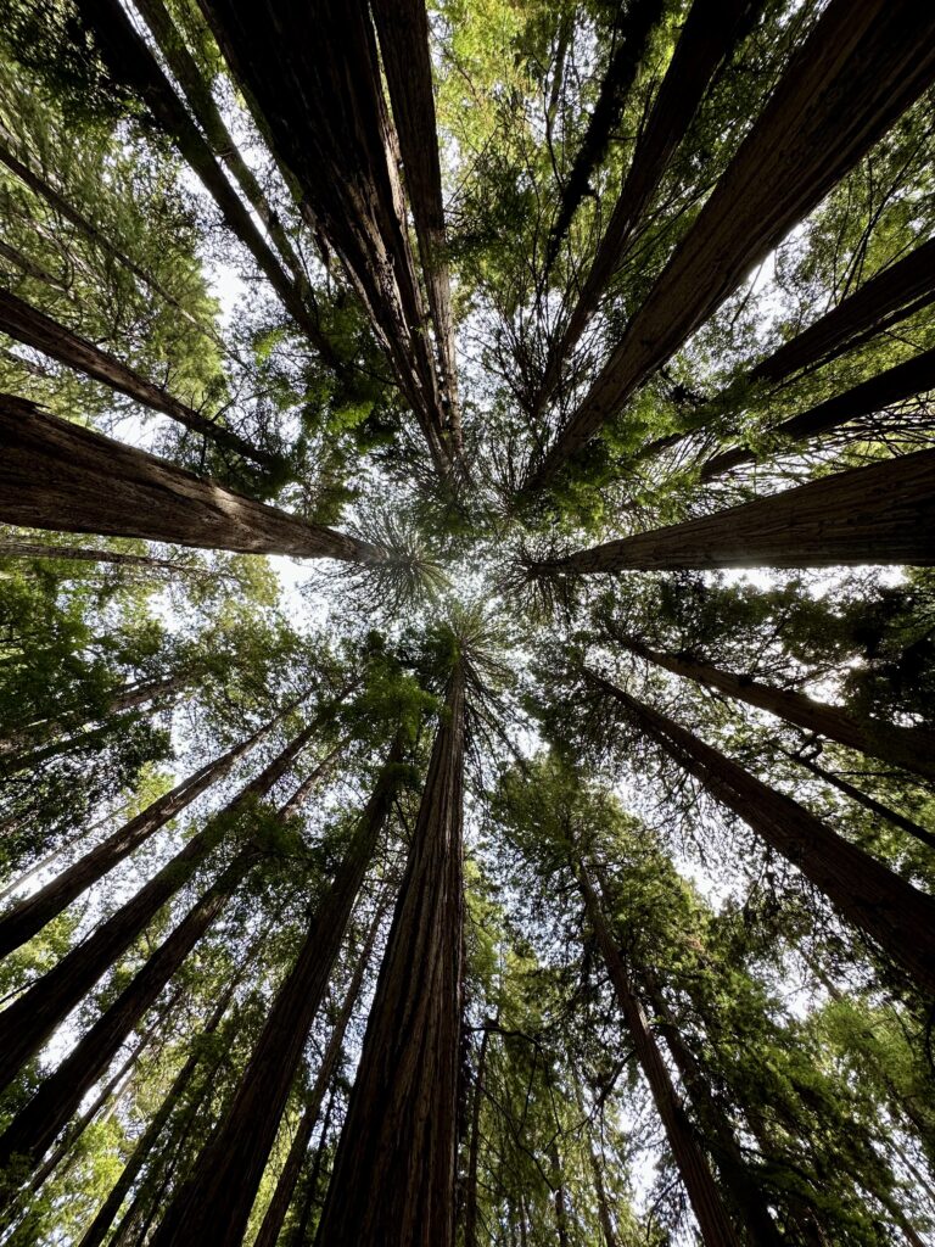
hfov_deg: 85.7
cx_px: 468
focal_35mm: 14
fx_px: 504
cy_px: 624
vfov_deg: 102.1
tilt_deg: +84.9
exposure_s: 1/99
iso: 50
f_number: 2.2
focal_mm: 2.22
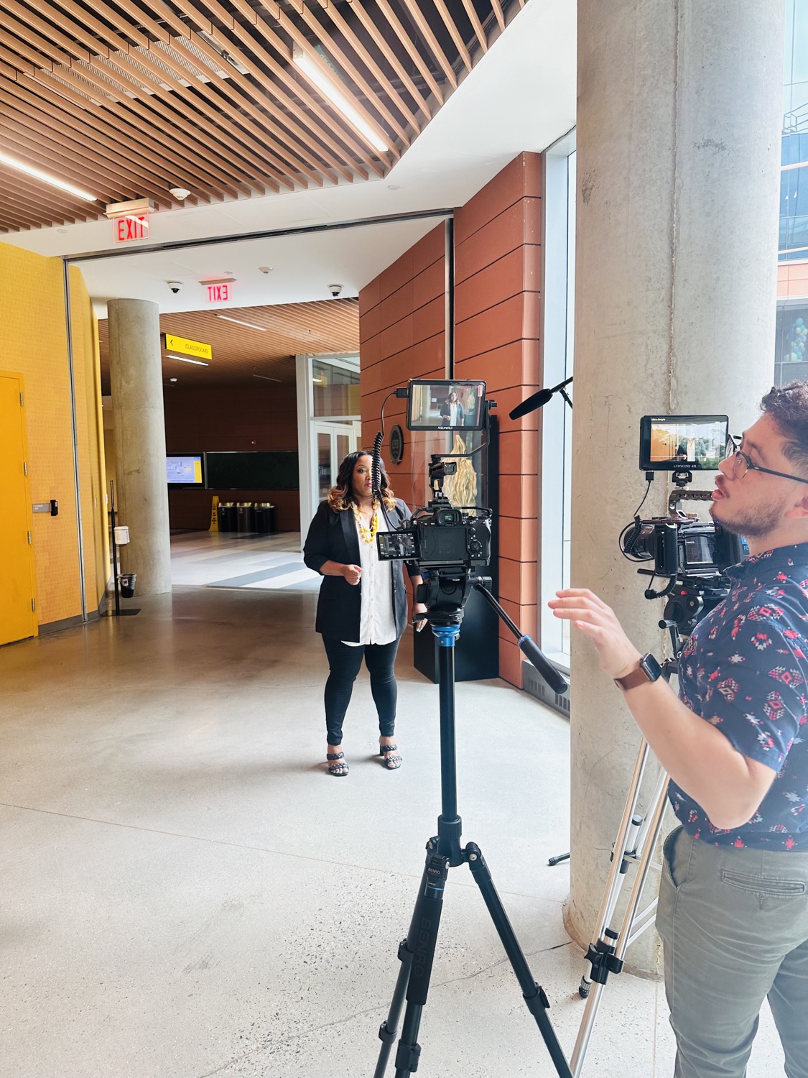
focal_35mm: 24
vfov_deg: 71.6
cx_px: 404
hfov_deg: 56.8
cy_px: 539
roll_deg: +0.9
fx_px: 747
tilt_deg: -5.3
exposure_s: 1/120
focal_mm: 6.86
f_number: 1.78
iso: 100
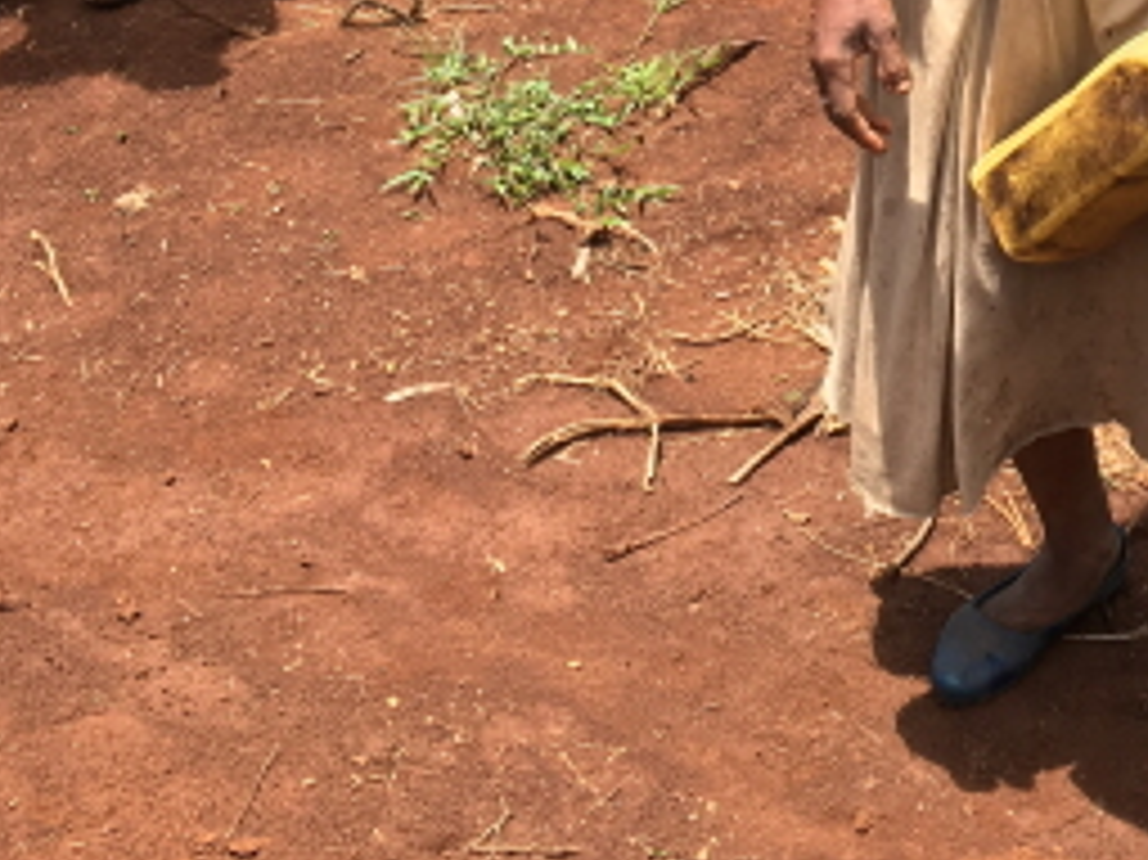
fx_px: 2453
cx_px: 1040
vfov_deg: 18.7
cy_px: -205
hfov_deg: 25.5
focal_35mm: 74
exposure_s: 1/693
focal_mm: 4.15
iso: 25
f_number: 2.2
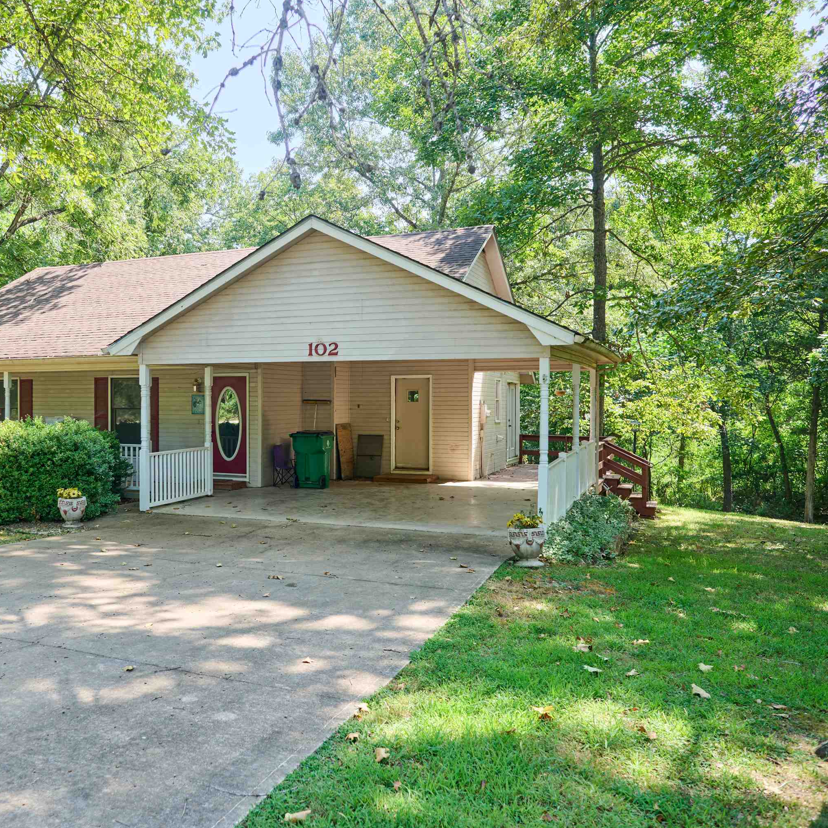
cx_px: 238
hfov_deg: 51.0
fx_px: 839
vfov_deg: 52.5
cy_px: 410
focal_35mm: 31
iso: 100
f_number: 3.2
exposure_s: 1/60
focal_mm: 24
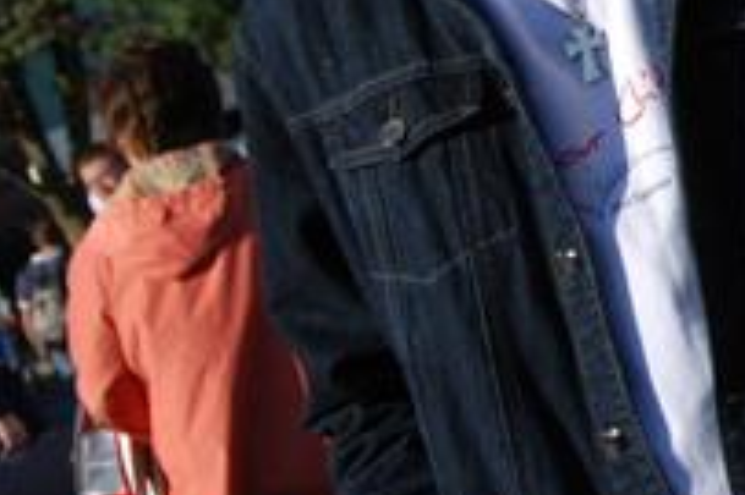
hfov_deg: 17.0
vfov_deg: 11.5
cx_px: 928
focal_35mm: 114
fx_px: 2357
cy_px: -235
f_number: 2.8
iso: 200
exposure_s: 1/3200
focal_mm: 22
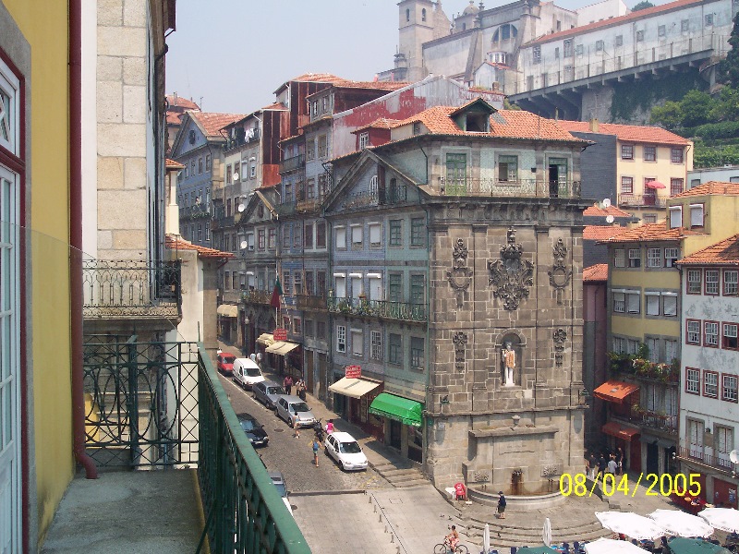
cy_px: 277
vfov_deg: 37.7
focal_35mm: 38
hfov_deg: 49.0
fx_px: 811
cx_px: 370
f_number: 4.8
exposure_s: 1/500
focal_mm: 8
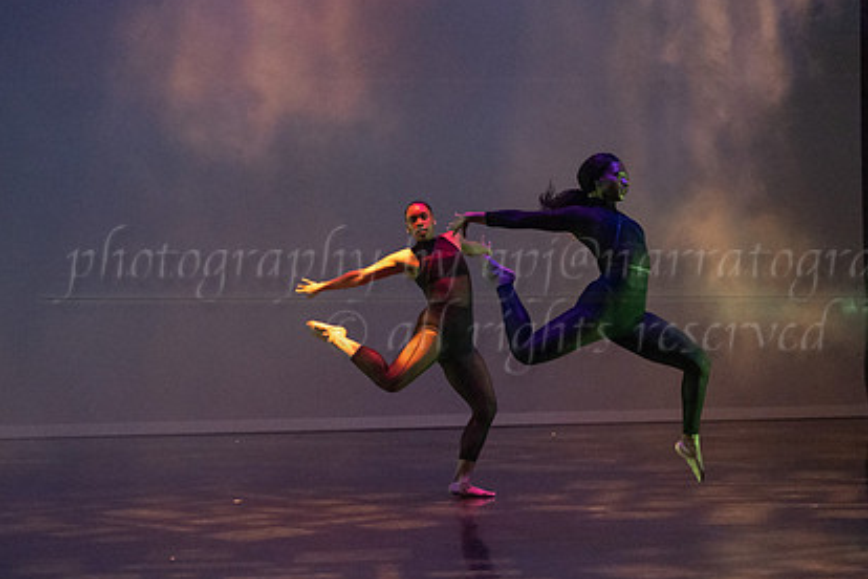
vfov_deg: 12.0
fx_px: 2748
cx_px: 600
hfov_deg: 17.9
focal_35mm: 114
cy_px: 322
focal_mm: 65
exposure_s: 1/320
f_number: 3.2
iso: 4000
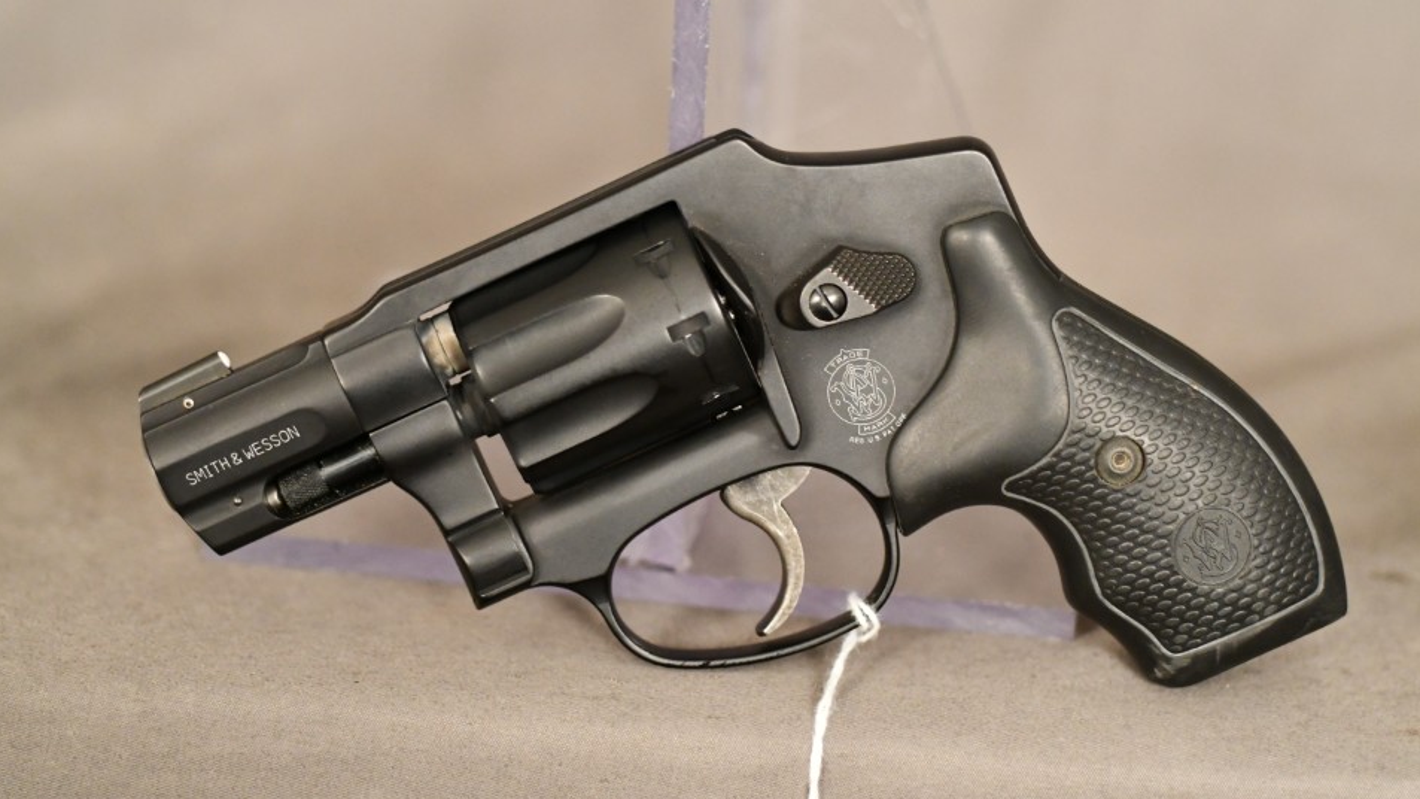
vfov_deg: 12.7
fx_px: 3577
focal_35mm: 95
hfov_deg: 22.5
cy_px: 405
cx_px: 706
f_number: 3.2
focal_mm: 60
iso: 3200
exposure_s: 1/250
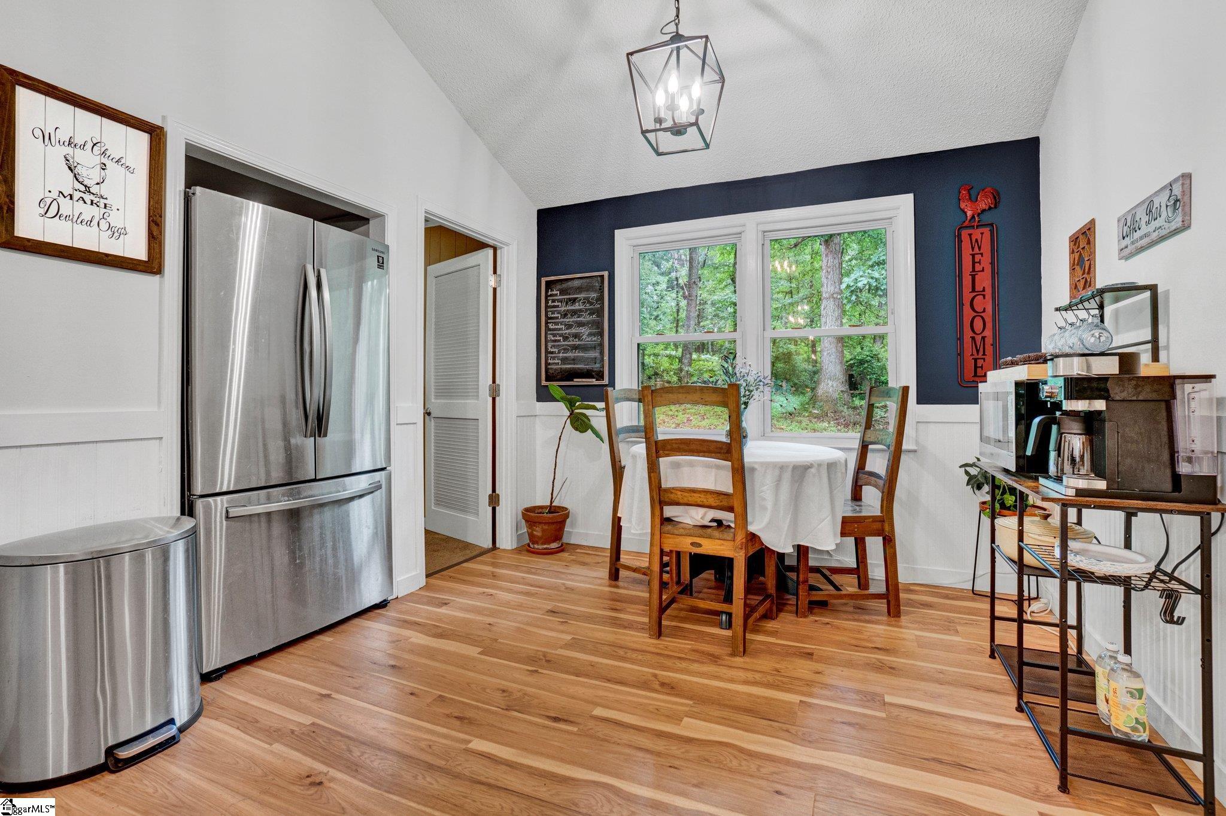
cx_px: 613
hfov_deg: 100.4
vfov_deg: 77.3
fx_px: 511
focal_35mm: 15
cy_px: 408
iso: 400
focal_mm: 10
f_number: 7.1
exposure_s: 1/10
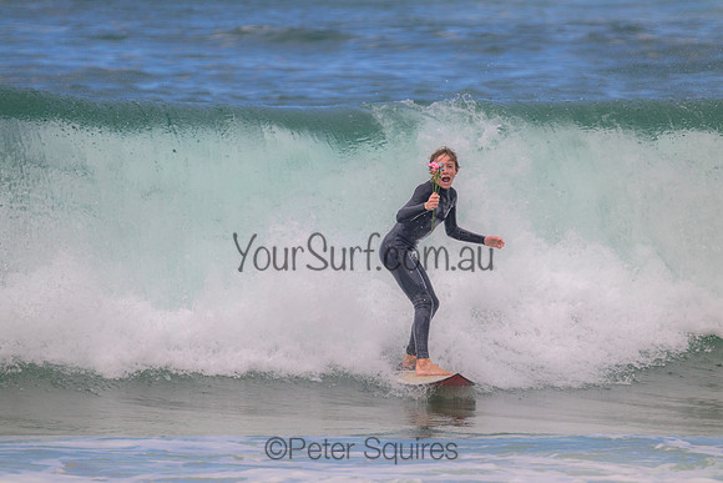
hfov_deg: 3.0
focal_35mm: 680
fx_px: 13659
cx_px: 362
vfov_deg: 2.0
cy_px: 242
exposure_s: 1/1250
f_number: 11
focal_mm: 680
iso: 1100
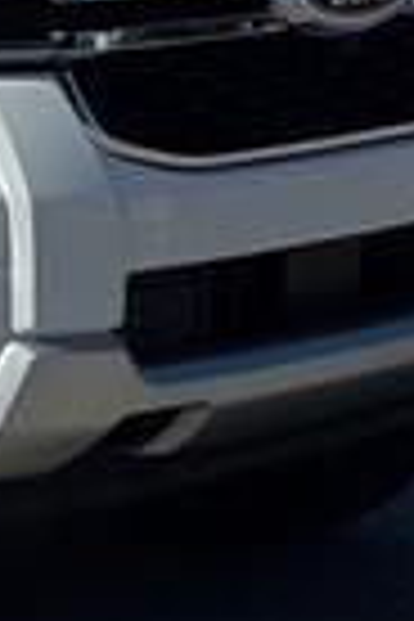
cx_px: -720
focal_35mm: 231
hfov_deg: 5.6
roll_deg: +2.1
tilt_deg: -4.9
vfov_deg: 8.9
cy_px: 112
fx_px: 3984
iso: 64
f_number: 1.78
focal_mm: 6.76
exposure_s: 1/12500
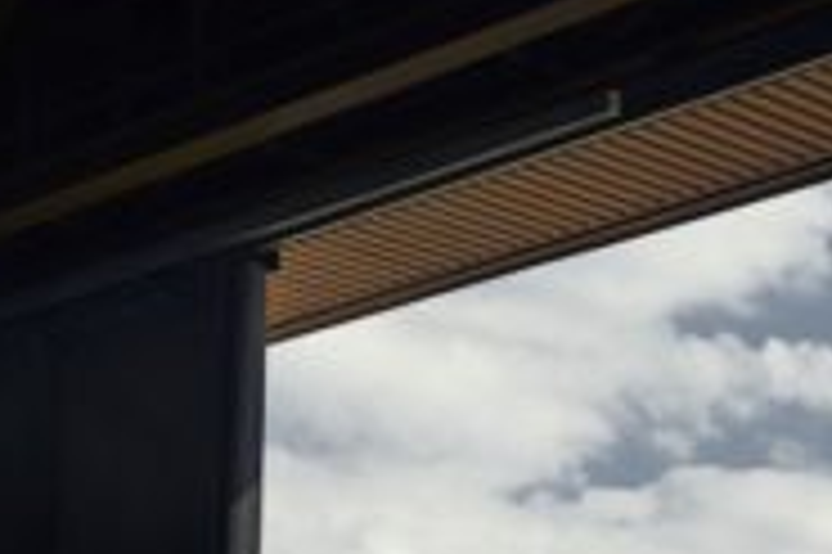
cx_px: 607
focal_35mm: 123
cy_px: 694
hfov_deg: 16.6
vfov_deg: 10.9
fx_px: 2831
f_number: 8
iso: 125
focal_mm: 37.8
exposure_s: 1/160
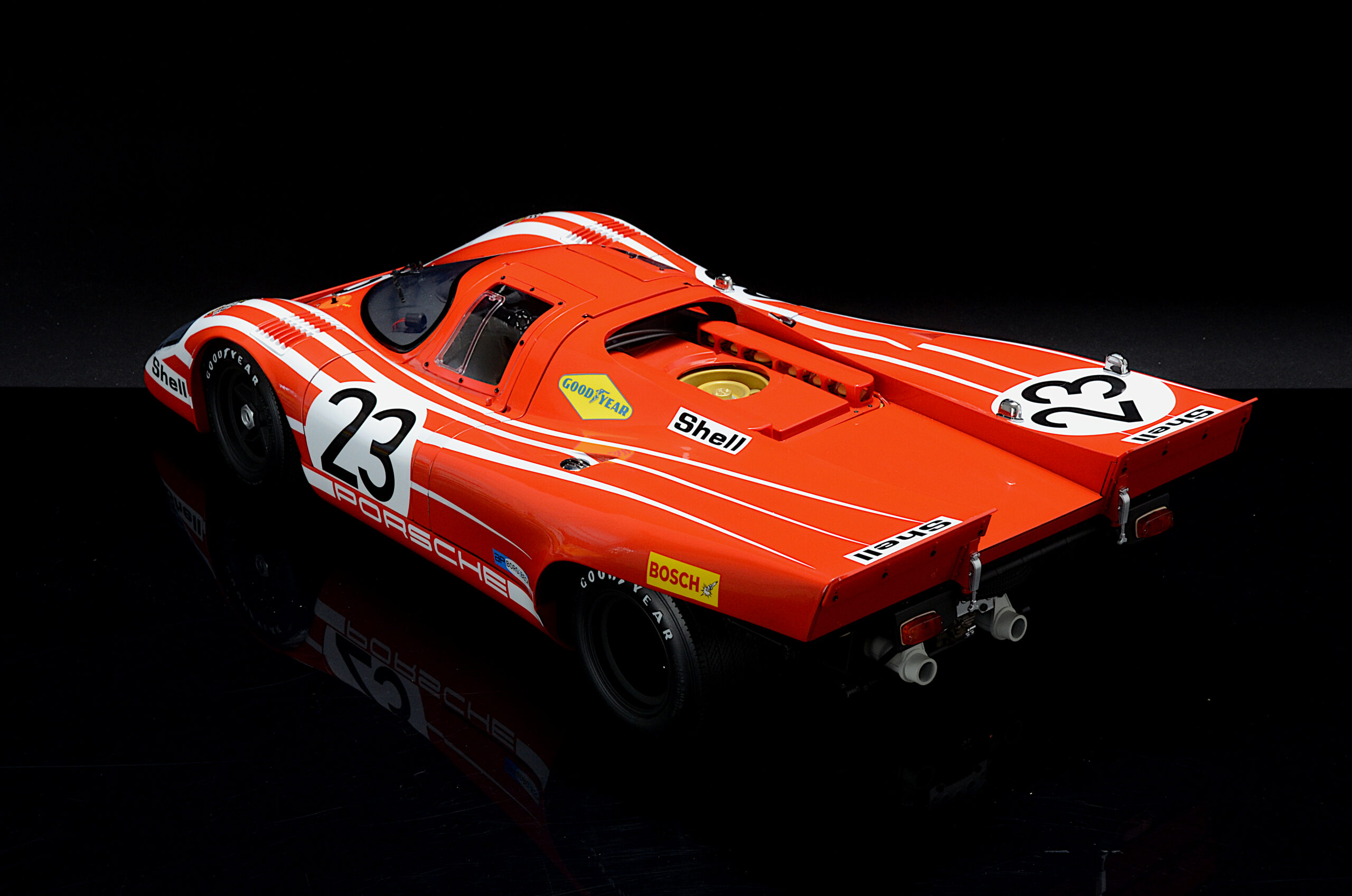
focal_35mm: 68
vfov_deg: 20.1
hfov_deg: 29.9
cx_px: 676
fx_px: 2530
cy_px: 448
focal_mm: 45
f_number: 18
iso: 800
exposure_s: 1/8
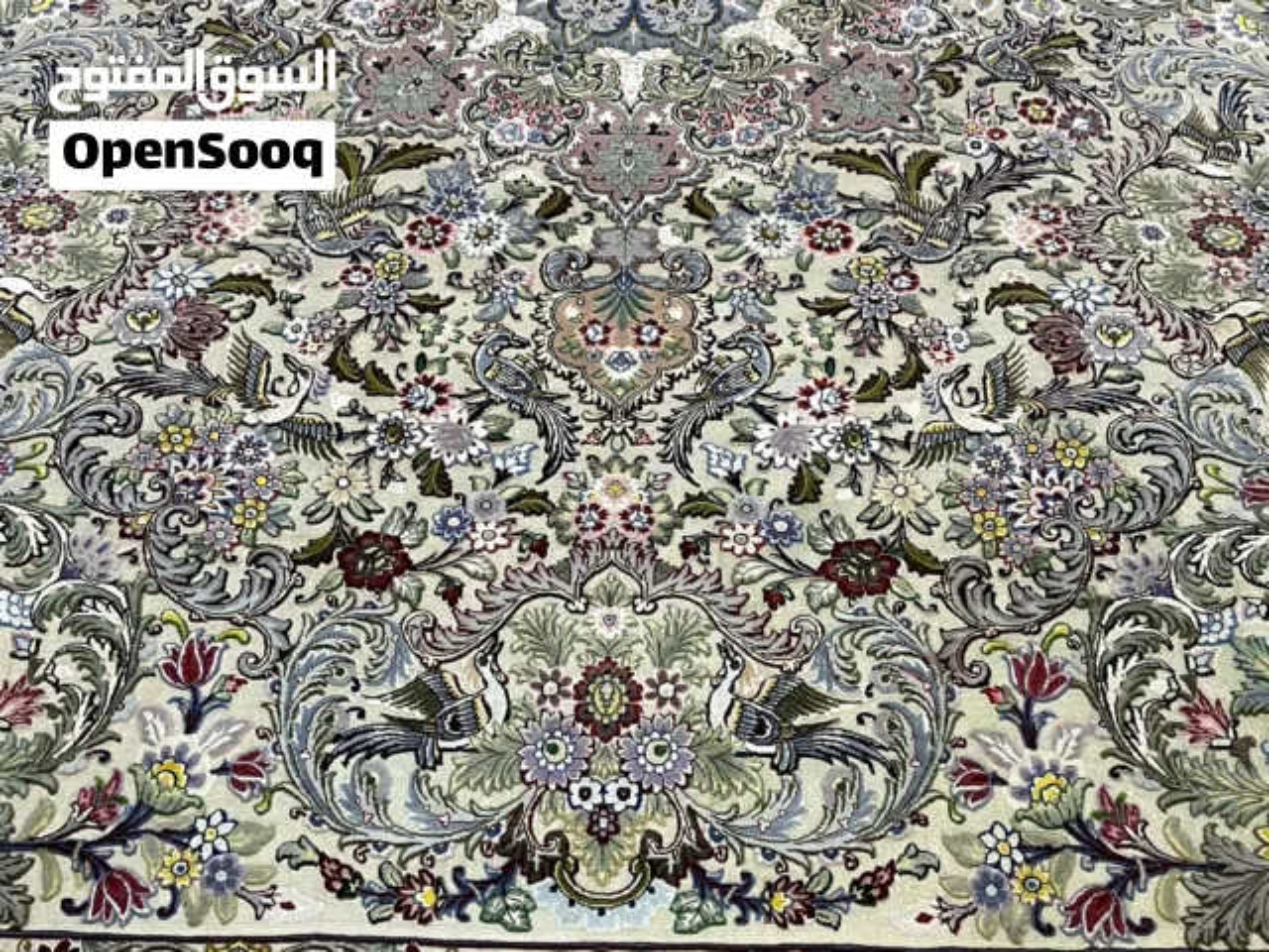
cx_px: 634
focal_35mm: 26
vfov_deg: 53.1
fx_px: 953
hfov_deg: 67.3
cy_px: 476
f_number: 1.6
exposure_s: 1/50
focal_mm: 5.1
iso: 125
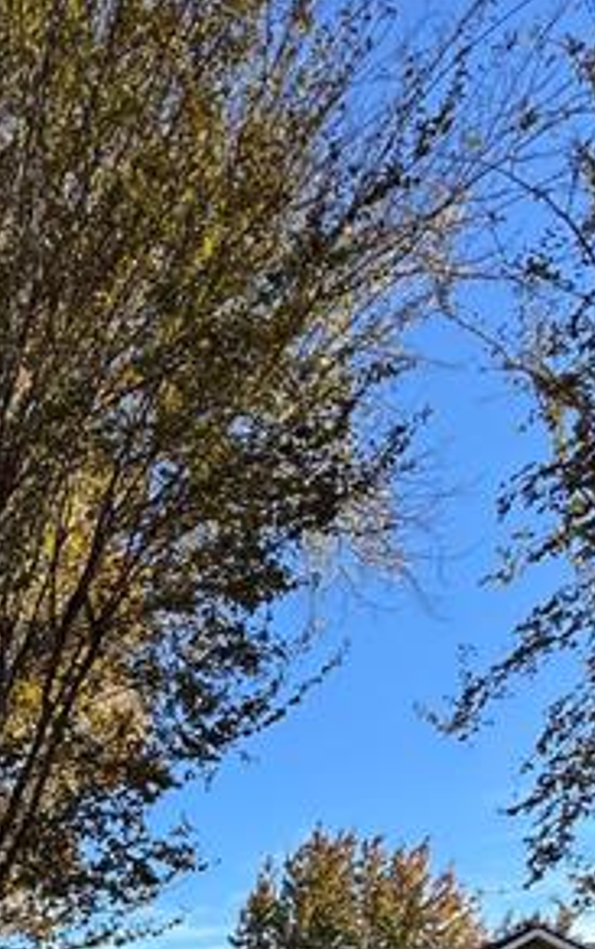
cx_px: -221
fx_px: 1010
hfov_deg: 26.6
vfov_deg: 34.7
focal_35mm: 39
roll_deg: -1.2
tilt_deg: -3.9
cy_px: 1242
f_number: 2.2
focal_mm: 2.22
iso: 40
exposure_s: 1/812
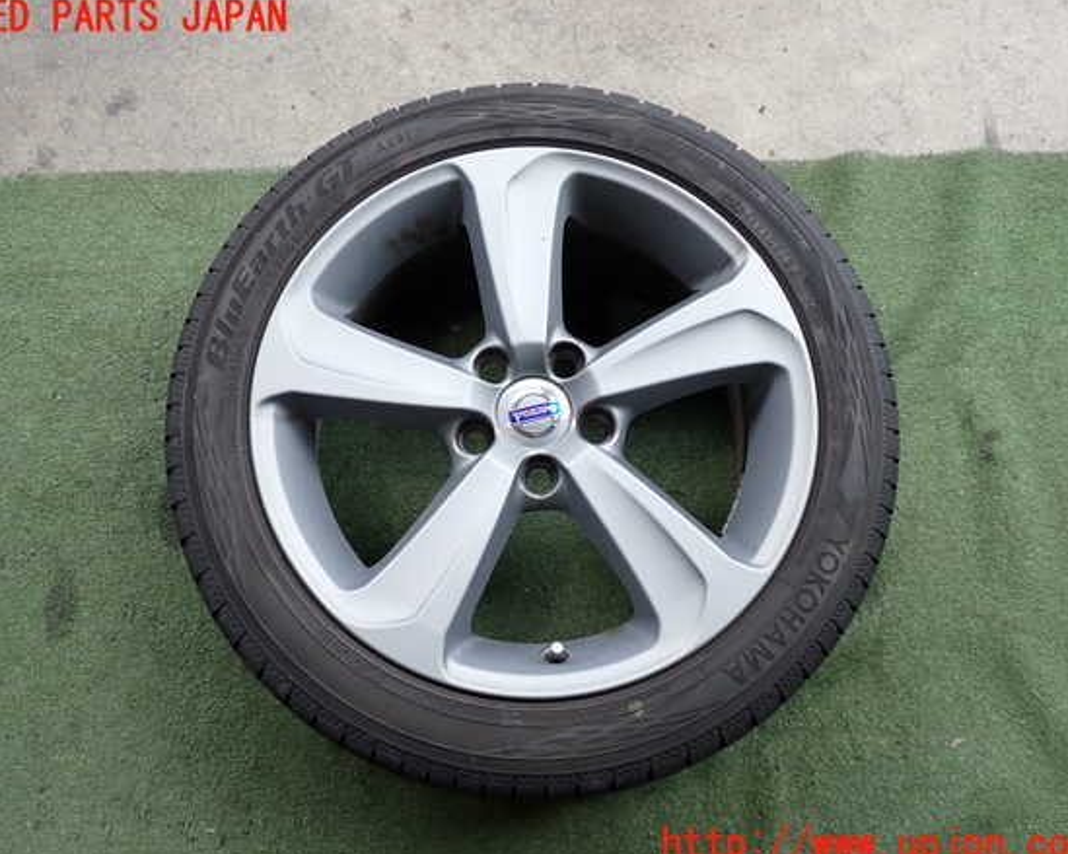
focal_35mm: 32
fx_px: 1011
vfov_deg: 45.8
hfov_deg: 55.7
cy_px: 432
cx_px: 517
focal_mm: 5.4
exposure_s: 1/125
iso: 160
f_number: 2.3
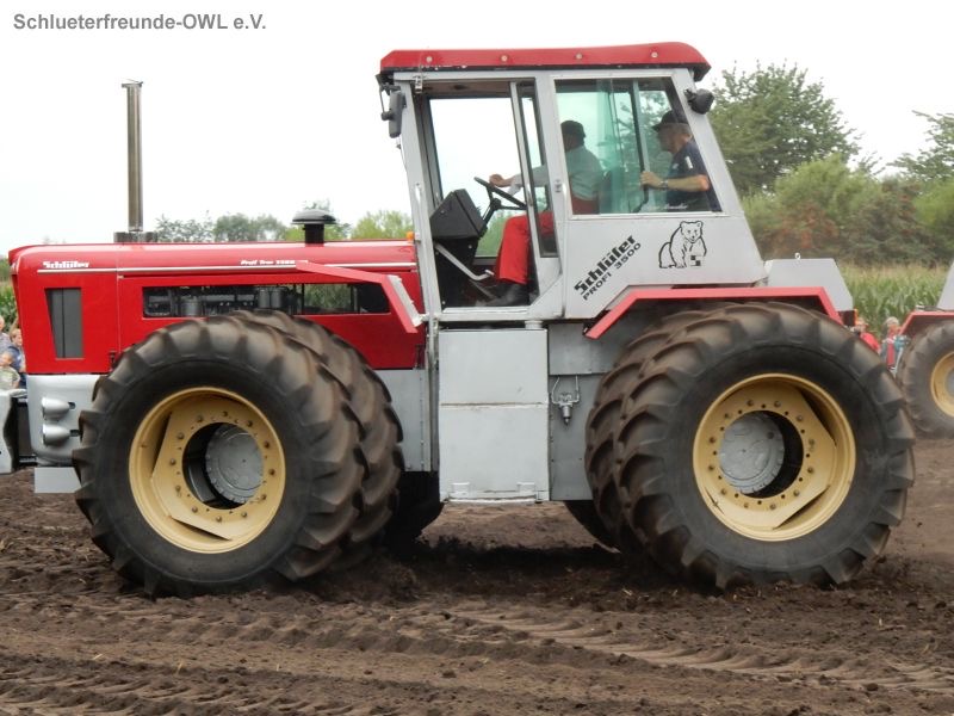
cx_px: 477
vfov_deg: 12.7
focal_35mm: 117
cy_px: 358
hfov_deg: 16.8
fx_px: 3224
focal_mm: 20.9
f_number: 5.6
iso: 400
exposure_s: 1/250
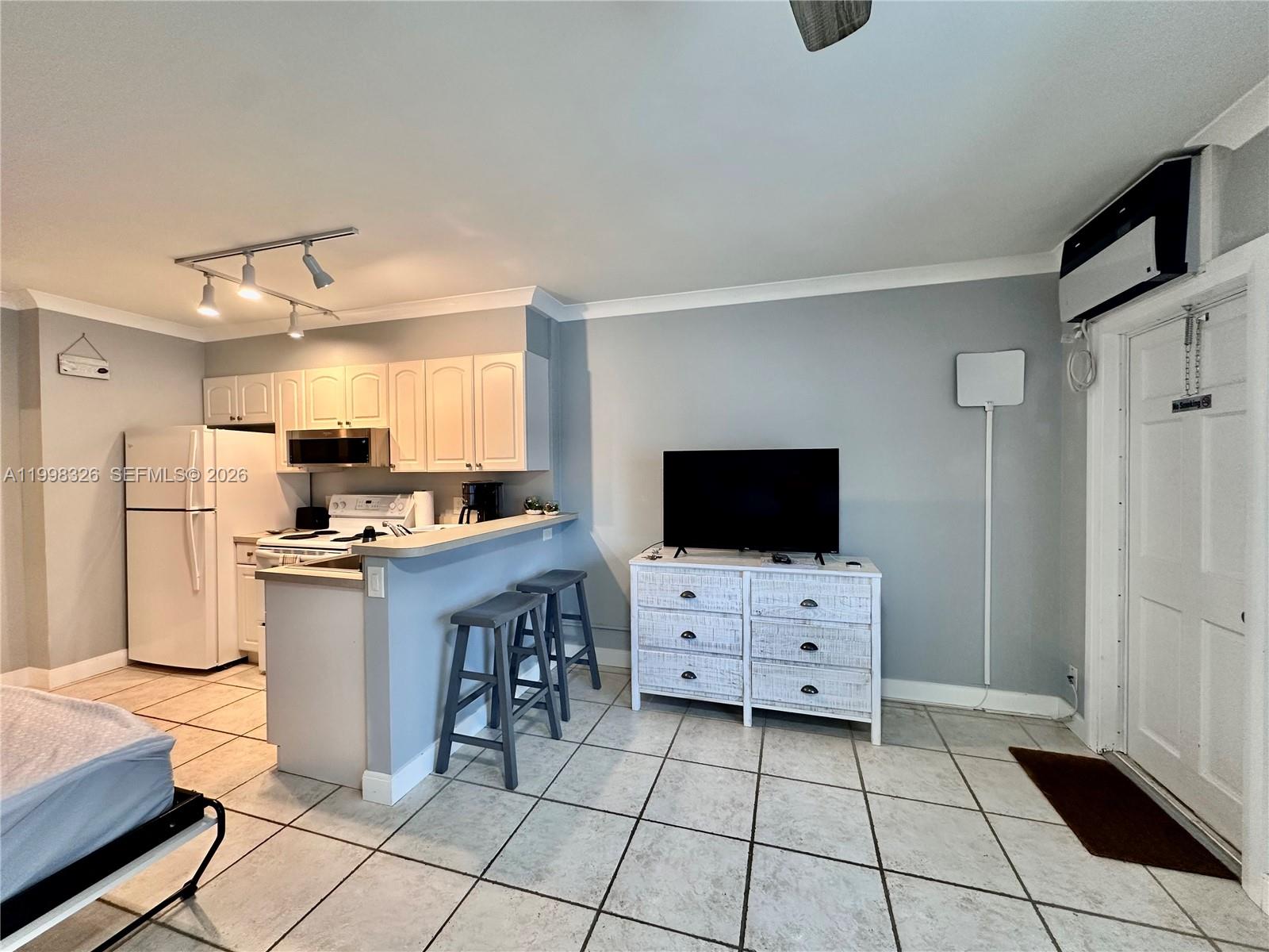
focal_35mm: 14
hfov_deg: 102.1
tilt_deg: -1.7
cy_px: 476
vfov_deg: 85.7
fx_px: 513
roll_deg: +0.3
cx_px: 634
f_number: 2.2
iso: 160
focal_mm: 2.22
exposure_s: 1/60
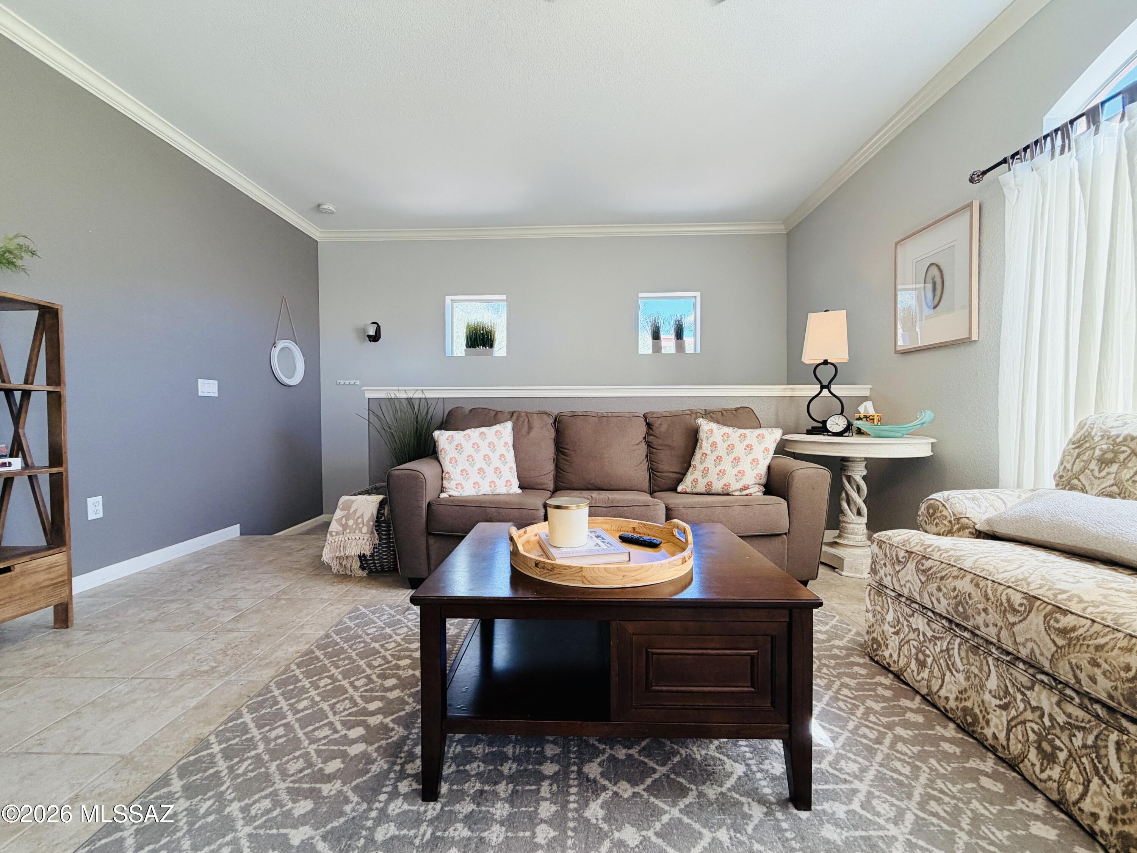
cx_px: 568
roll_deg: -0.1
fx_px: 460
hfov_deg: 102.1
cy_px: 426
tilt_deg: -1.7
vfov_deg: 85.7
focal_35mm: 14
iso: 200
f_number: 2.2
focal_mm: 2.22
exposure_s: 1/120
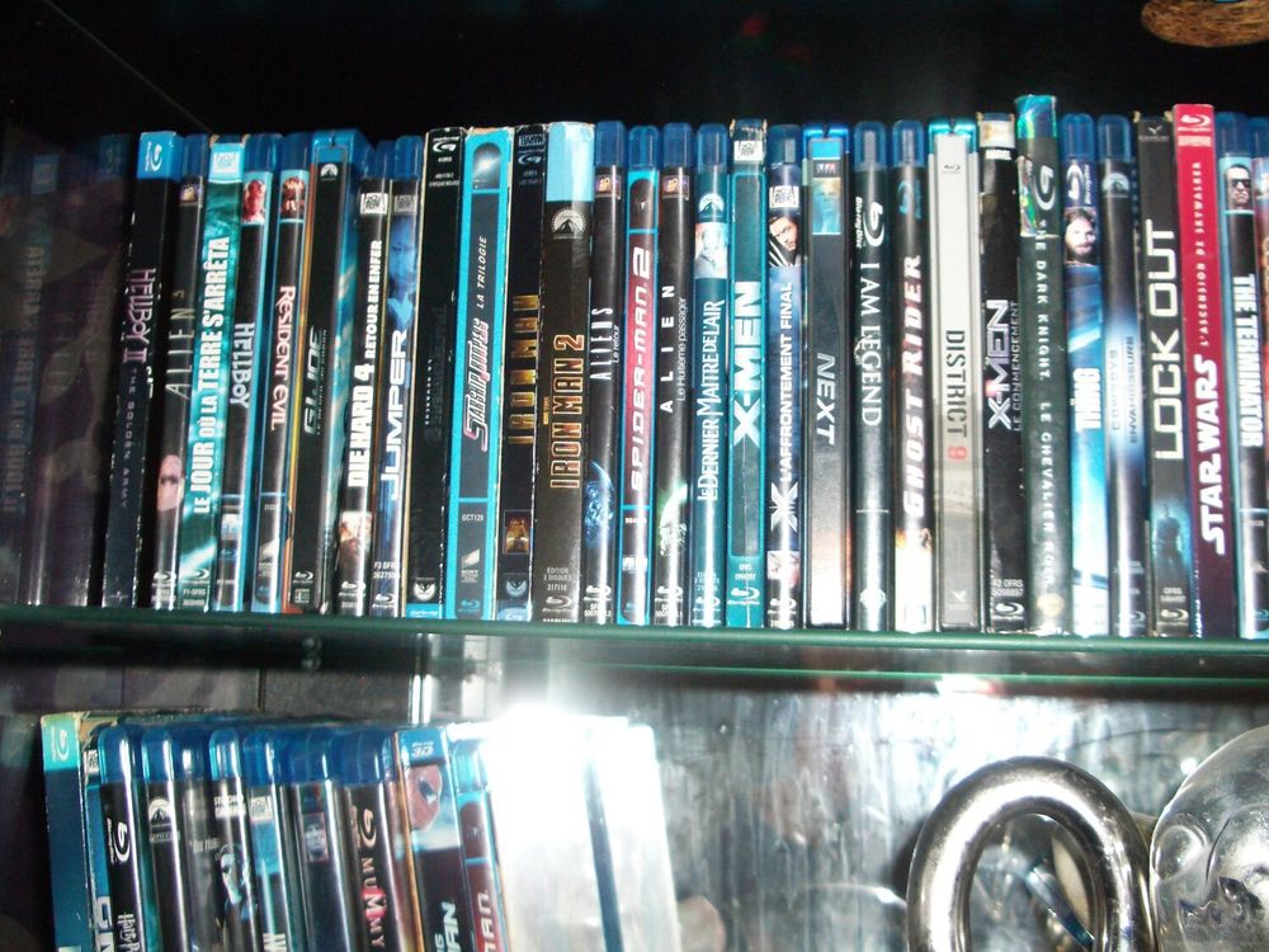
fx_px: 1503
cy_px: 476
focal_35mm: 41
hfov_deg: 45.8
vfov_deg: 35.1
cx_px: 634
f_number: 2.8
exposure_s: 1/60
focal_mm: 6.8
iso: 200
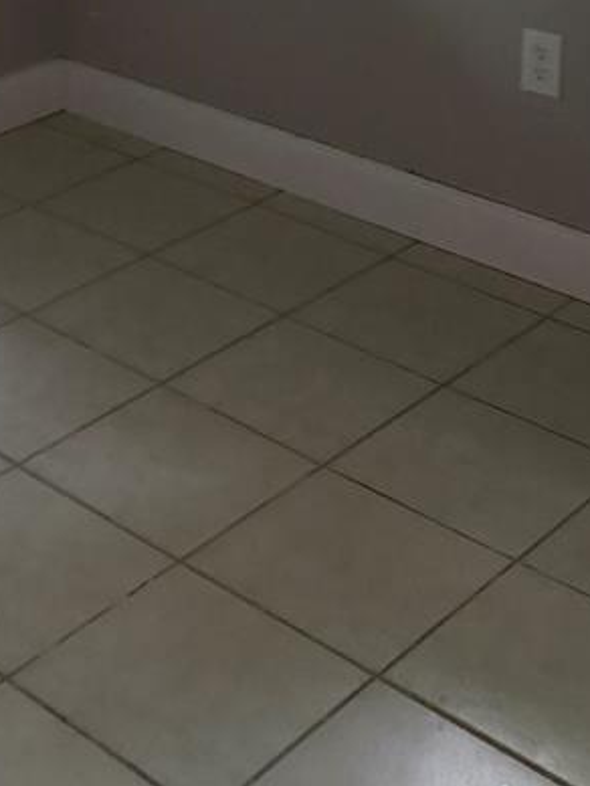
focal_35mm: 74
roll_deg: -0.3
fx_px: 1681
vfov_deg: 24.1
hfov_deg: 19.6
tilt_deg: -13.0
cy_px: -133
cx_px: 73
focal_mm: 6.76
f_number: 1.78
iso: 1000
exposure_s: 1/31
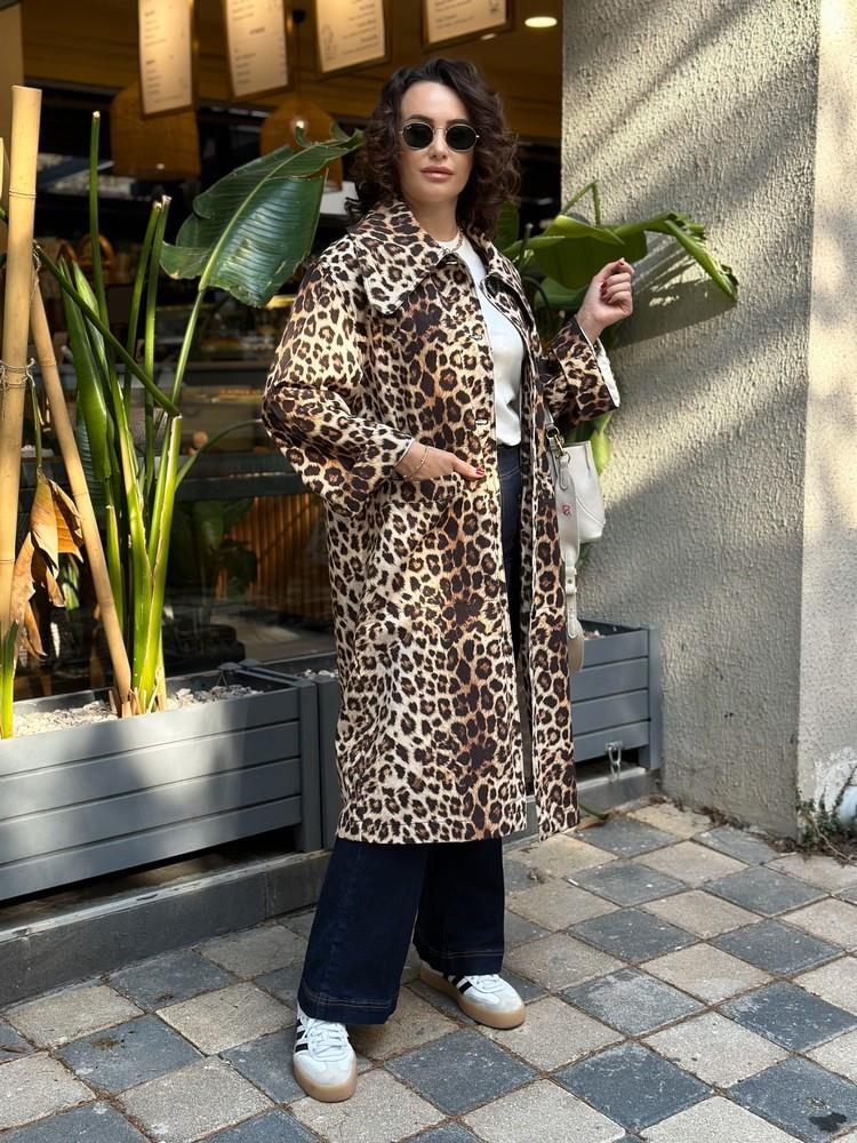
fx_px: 1584
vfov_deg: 39.7
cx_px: 428
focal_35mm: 48
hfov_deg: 30.3
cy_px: 572
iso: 80
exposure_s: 1/482
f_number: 1.78
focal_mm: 6.86
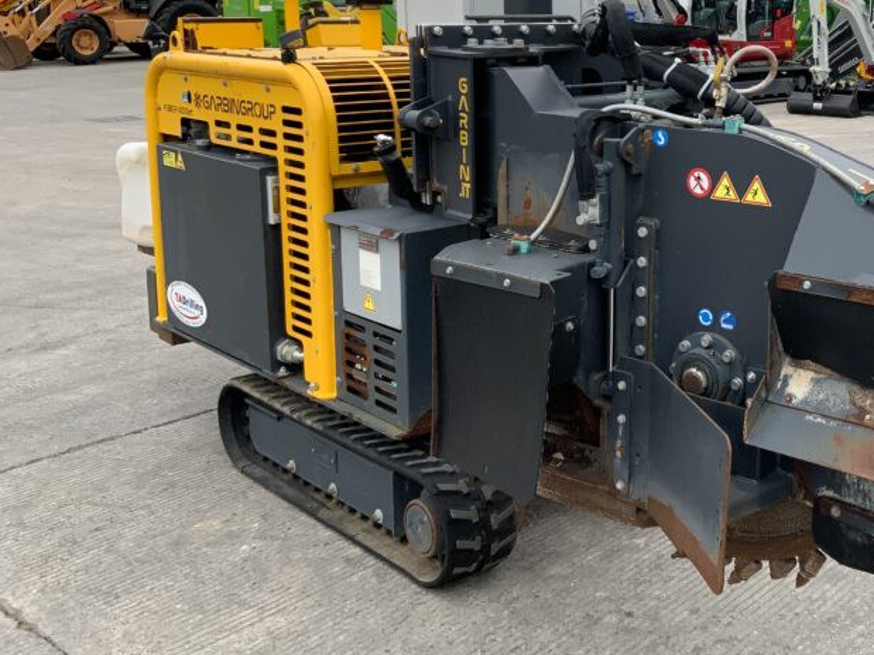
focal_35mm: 48
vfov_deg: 30.0
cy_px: 203
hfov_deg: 38.0
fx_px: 1212
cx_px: 714
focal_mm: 3
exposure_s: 1/709
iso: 16
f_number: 1.8
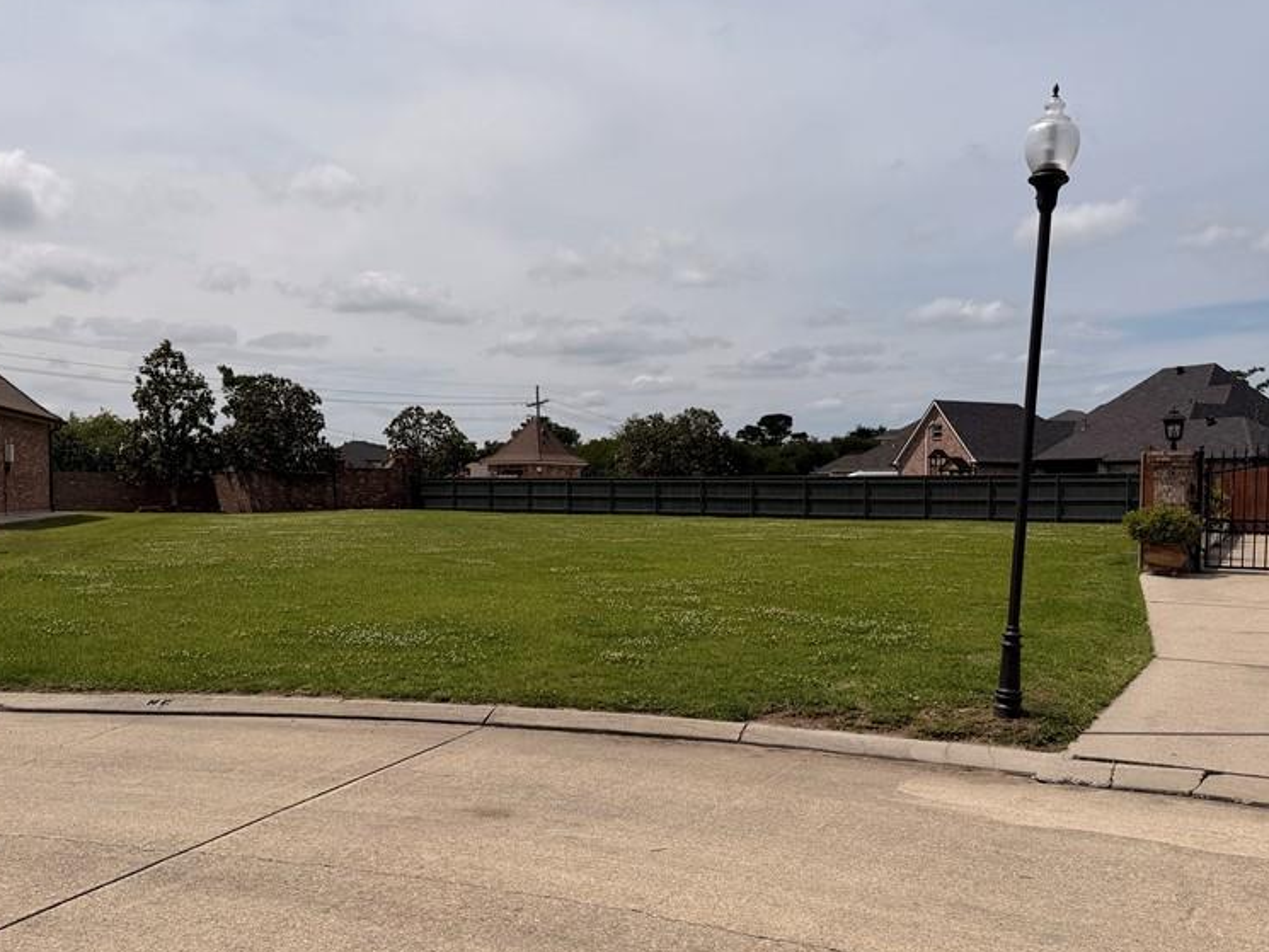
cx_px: 605
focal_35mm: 33
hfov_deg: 55.3
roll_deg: +0.0
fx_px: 1210
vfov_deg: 42.8
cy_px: 553
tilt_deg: -3.3
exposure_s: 1/14286
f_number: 1.78
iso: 80
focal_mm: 6.76
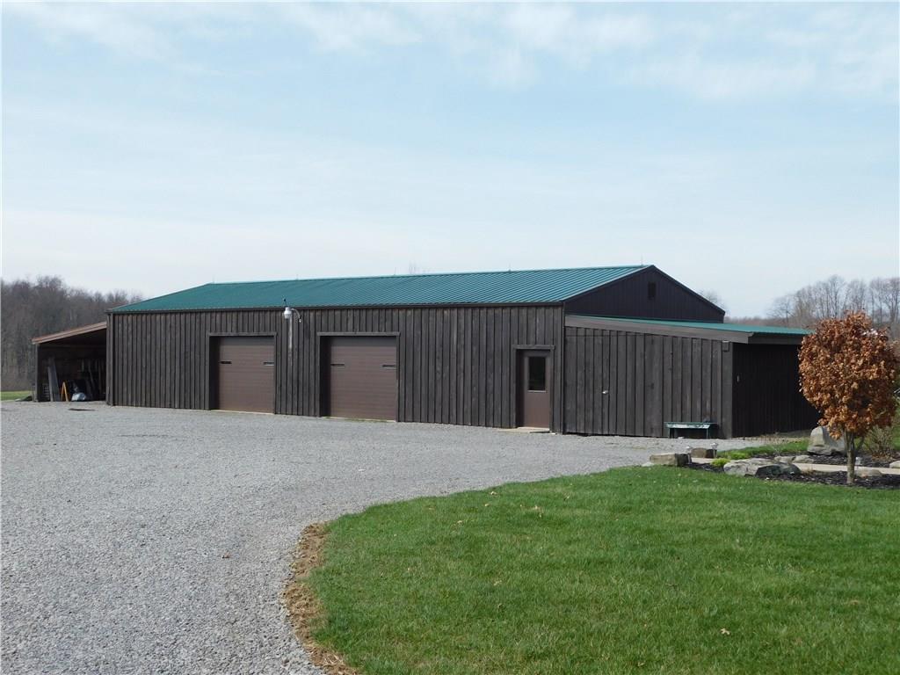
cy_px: 338
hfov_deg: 42.1
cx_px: 450
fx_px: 1170
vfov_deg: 32.2
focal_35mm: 45
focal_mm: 8
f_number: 3.7
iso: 125
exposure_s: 1/800
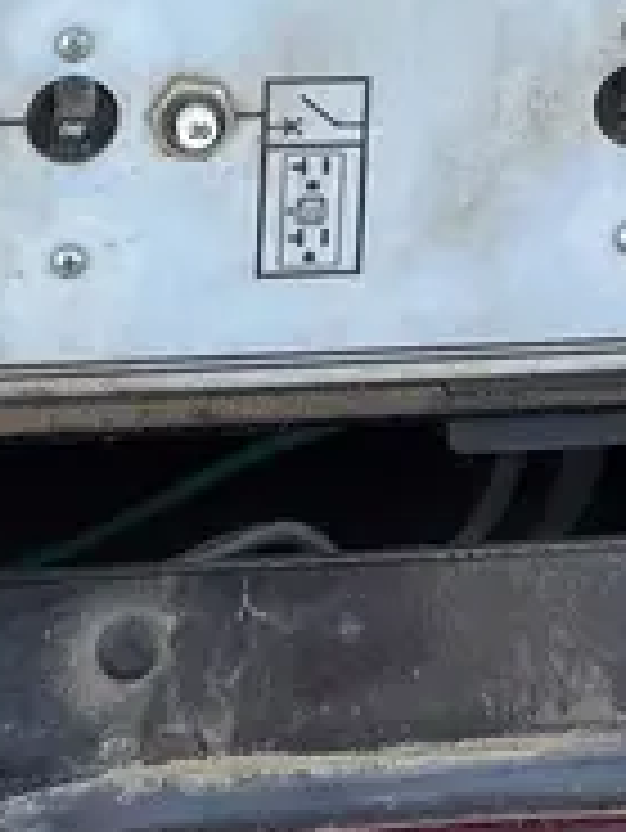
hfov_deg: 14.4
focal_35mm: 103
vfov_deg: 16.6
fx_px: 2481
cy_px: -564
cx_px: 252
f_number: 1.6
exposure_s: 1/500
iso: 50
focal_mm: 5.96
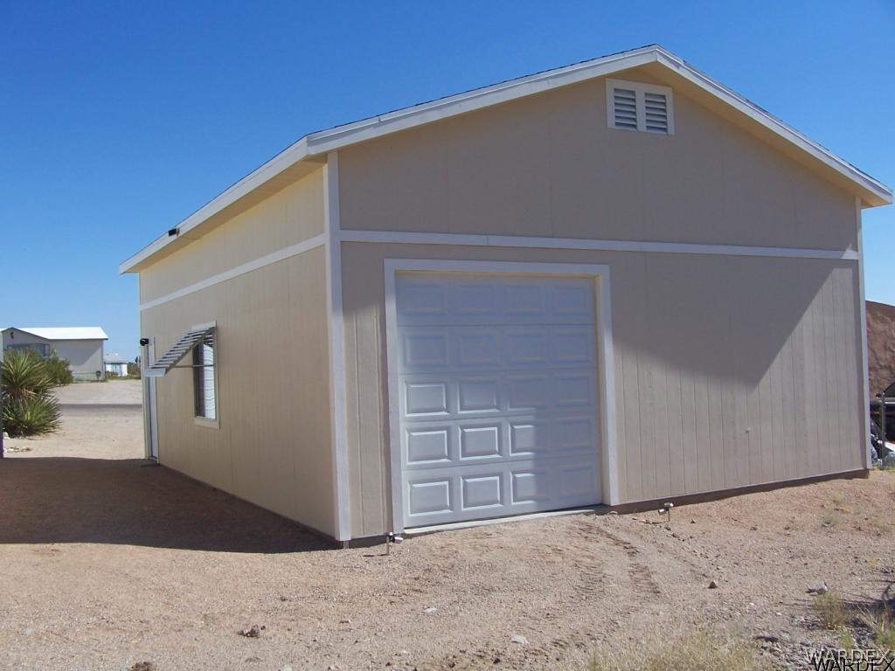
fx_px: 905
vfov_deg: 40.7
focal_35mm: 35
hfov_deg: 52.6
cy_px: 336
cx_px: 448
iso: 80
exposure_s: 1/750
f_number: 4
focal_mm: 6
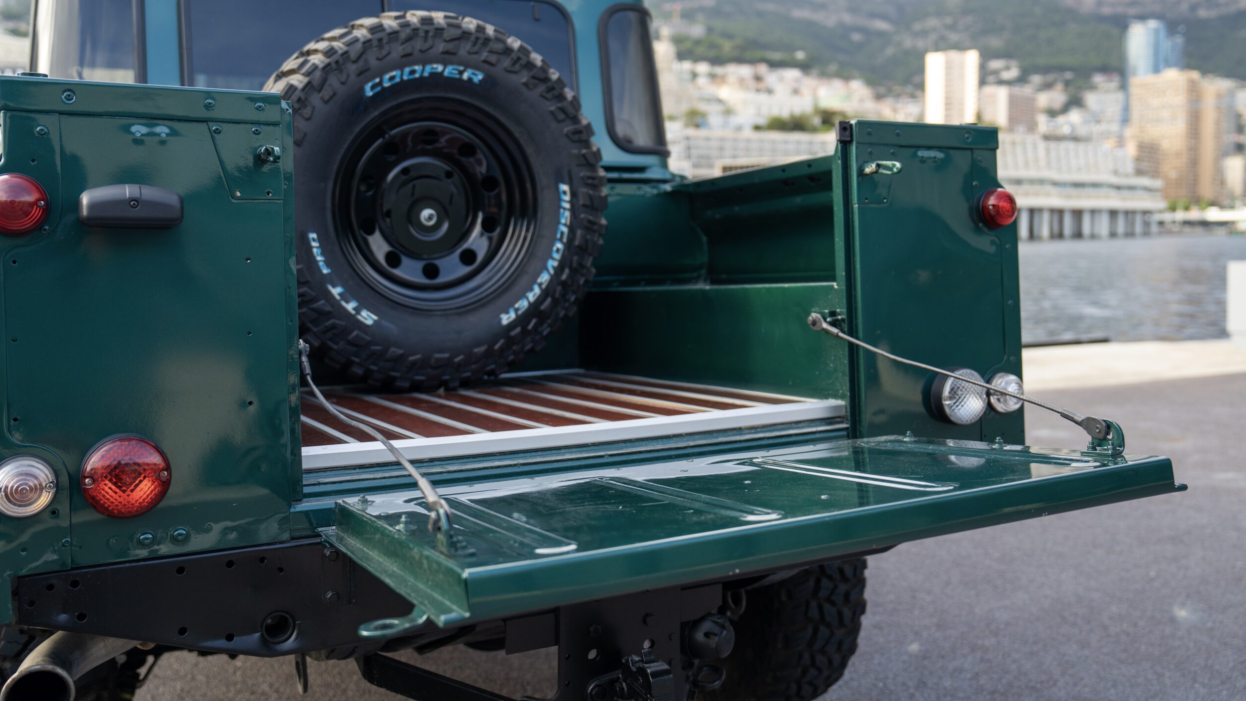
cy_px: 293
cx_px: 629
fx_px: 1123
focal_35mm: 34
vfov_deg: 34.6
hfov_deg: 58.0
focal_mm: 32
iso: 200
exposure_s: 1/160
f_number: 2.8
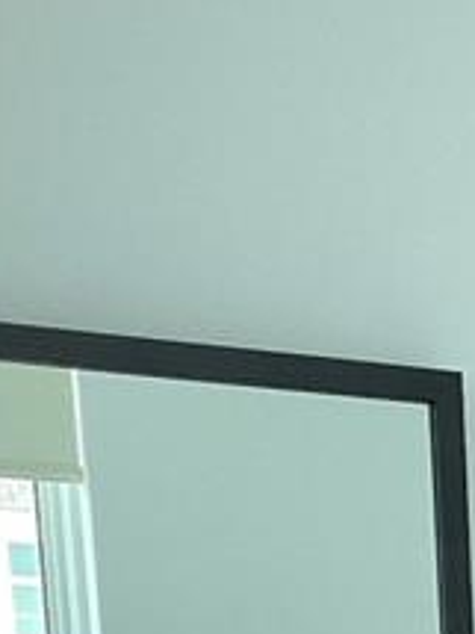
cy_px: 1693
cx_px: 1009
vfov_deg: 10.8
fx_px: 2656
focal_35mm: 145
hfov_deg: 9.4
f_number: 1.8
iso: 32
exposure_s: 1/121
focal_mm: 4.25
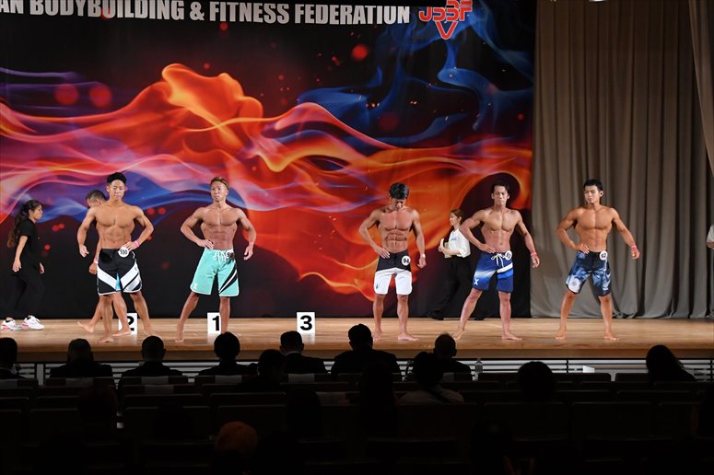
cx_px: 357
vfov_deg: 15.7
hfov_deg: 23.4
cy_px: 238
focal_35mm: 87
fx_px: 1725
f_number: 5.6
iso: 3200
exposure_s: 1/400
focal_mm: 58
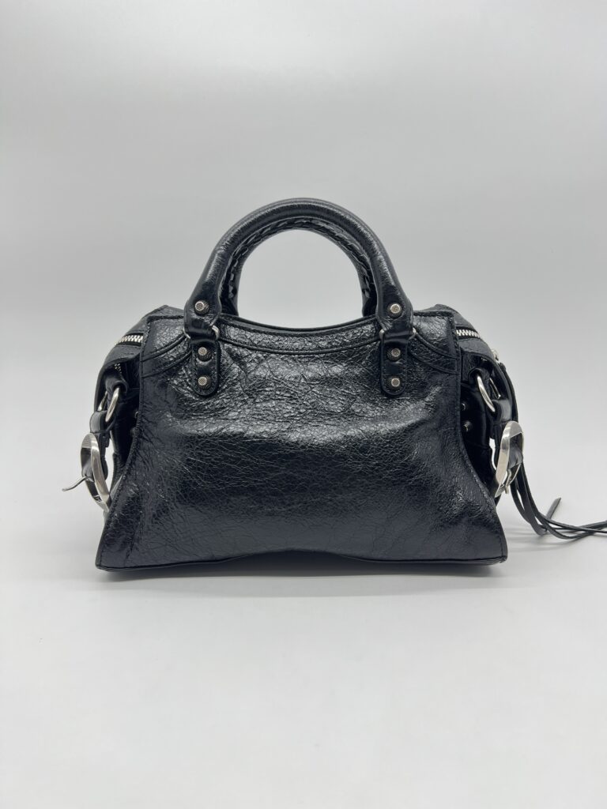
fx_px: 608
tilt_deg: -13.5
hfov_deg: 53.1
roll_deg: -0.6
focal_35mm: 26
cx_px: 304
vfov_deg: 67.3
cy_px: 404
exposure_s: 1/100
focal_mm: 5.7
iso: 40
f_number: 1.5
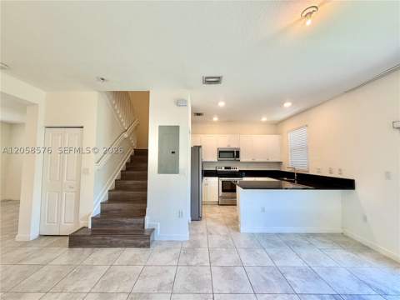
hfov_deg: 102.1
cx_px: 200
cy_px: 150
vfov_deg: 85.7
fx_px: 162
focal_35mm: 14
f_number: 2.2
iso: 200
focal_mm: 2.22
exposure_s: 1/120
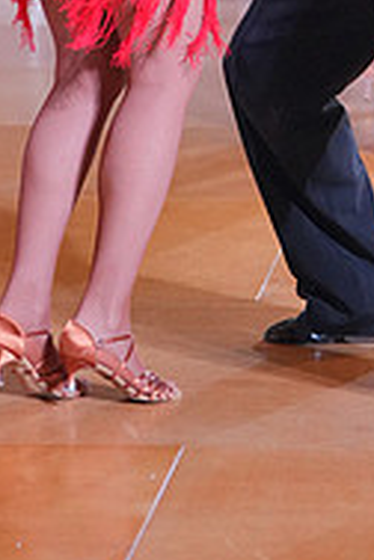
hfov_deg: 6.4
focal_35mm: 215
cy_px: -172
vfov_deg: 9.4
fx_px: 3350
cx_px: 278
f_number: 3.5
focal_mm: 70
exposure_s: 1/500
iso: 6400
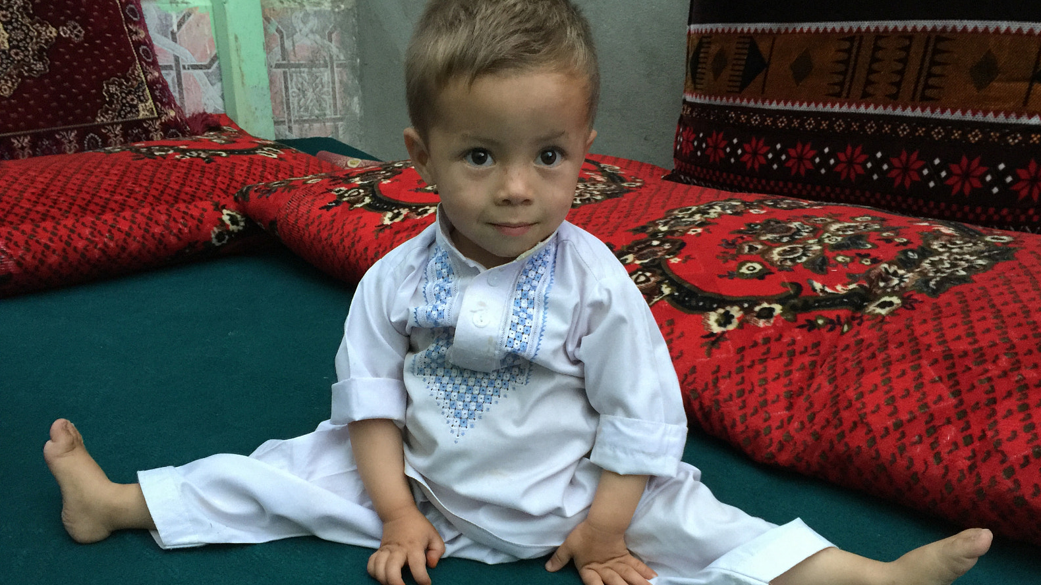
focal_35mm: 32
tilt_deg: -21.1
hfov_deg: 61.0
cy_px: 388
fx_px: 883
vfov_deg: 36.3
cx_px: 526
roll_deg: -0.1
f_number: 2.2
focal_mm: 4.15
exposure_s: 1/10
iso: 100
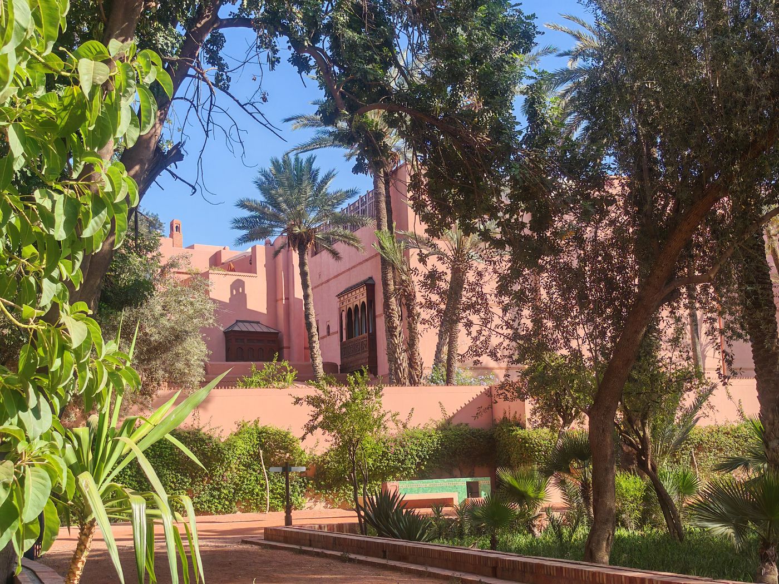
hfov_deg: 39.7
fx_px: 1080
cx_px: 390
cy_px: 292
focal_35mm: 48
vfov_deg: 30.3
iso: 50
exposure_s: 1/1600
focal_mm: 6.83
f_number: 2
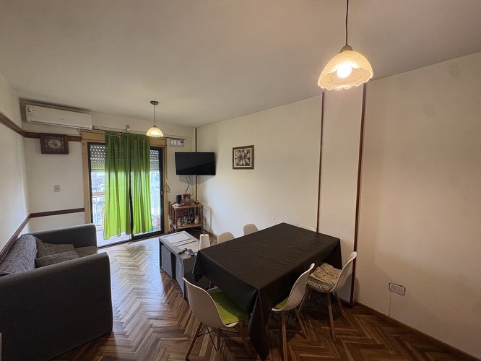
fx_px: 195
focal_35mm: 14
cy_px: 180
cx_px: 240
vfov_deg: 85.7
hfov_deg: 102.0
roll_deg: -0.2
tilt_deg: -4.7
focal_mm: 2.22
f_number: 2.2
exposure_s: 1/50
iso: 200
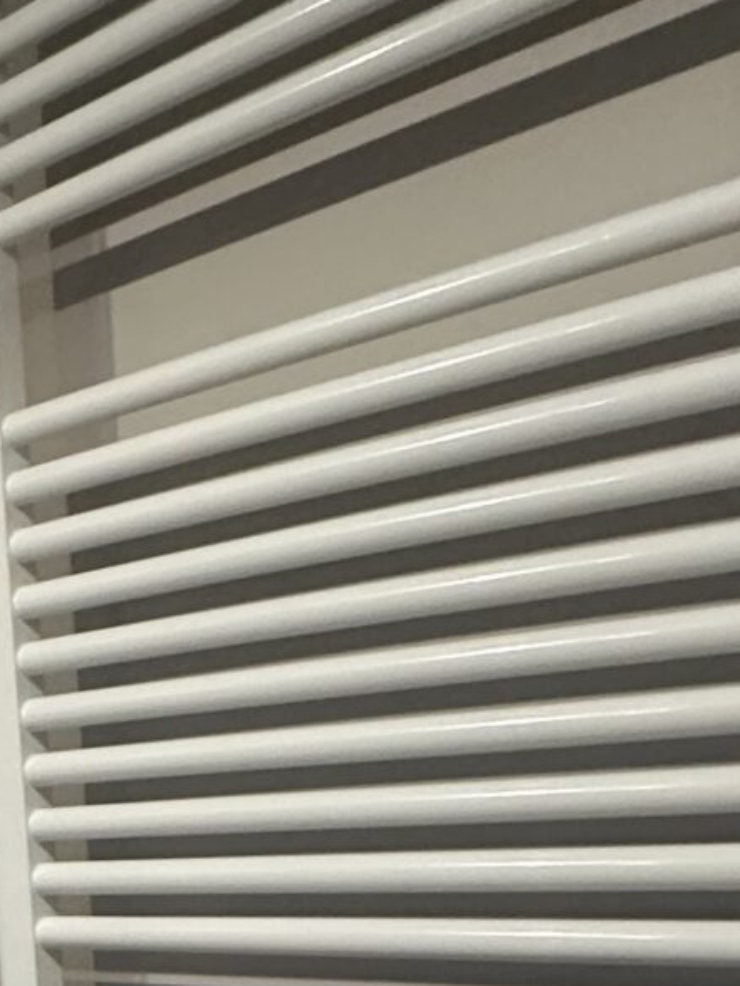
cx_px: -347
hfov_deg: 20.7
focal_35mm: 61
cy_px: 1055
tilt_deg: -8.0
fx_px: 1739
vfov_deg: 29.0
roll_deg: +5.6
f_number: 2.2
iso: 320
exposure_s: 1/50
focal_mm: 2.22
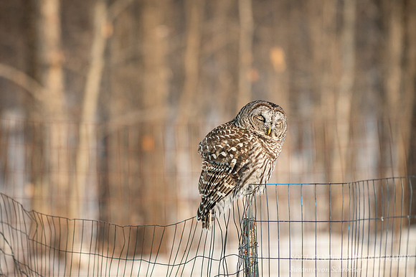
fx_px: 4107
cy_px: 160
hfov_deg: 5.8
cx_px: 178
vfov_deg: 3.9
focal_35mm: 356
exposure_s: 1/2500
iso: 500
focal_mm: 200
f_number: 3.5
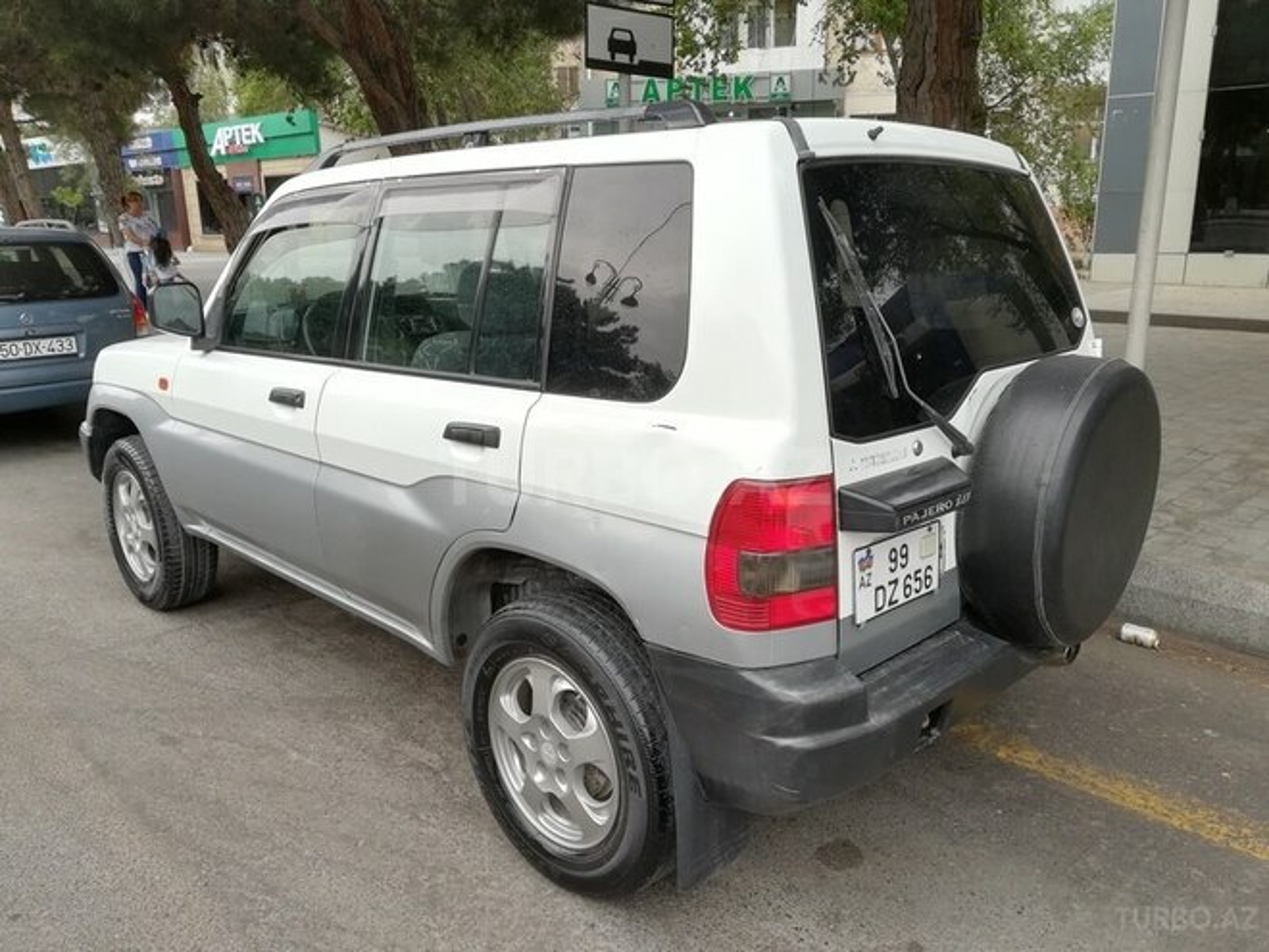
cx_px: 634
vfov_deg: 53.1
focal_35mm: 26
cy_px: 476
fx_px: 953
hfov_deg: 67.3
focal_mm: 3.83
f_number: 2.2
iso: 50
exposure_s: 1/127
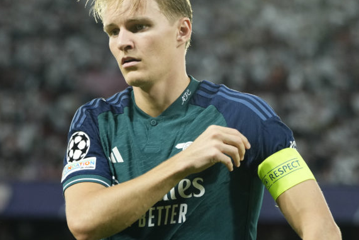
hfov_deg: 11.3
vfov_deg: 7.6
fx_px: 1805
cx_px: 79
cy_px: 93
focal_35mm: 181
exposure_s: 1/1250
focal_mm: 101
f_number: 2.8
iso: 2000
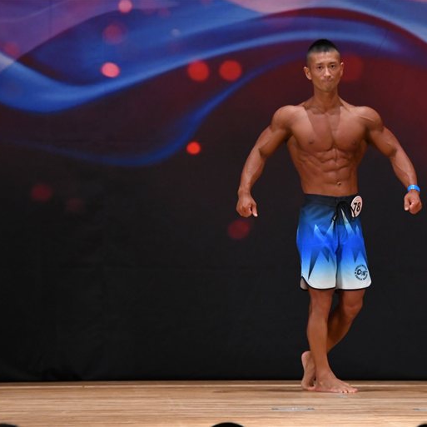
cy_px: 213
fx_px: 5373
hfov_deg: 4.5
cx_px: 311
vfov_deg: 4.6
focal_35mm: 385
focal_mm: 200
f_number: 5.6
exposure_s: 1/400
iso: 3200
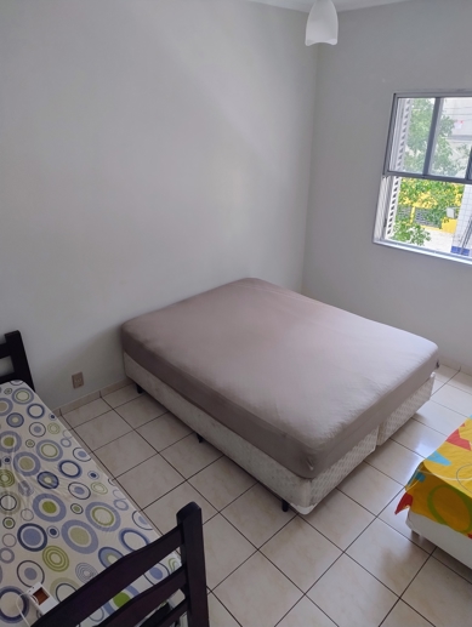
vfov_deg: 71.5
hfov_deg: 56.9
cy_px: 314
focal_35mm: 24
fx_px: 435
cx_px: 236
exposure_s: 1/120
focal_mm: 5.56
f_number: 1.8
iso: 184
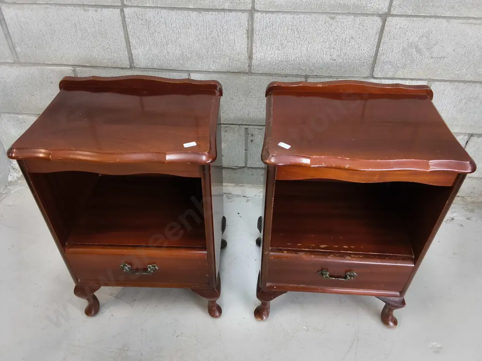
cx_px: 241
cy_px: 180
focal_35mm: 27
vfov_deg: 51.4
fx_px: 376
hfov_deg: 65.3
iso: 200
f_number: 2
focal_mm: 2.87
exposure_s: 1/100
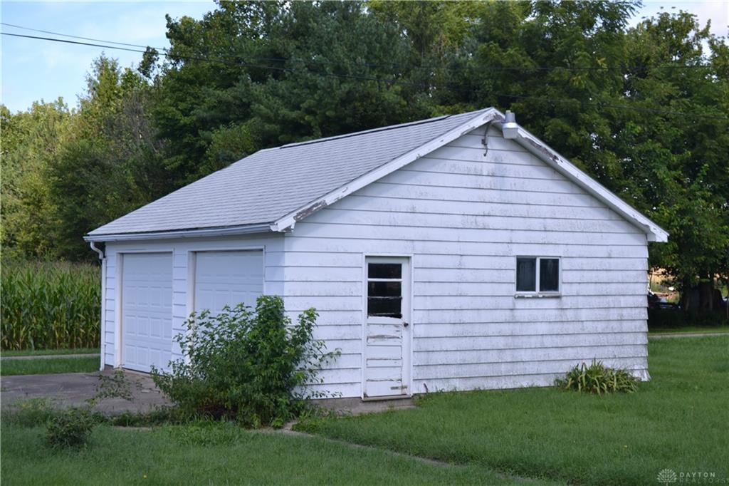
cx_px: 364
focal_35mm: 57
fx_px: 1154
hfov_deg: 35.1
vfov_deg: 23.8
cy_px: 243
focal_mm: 38
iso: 100
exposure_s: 1/200
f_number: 7.1
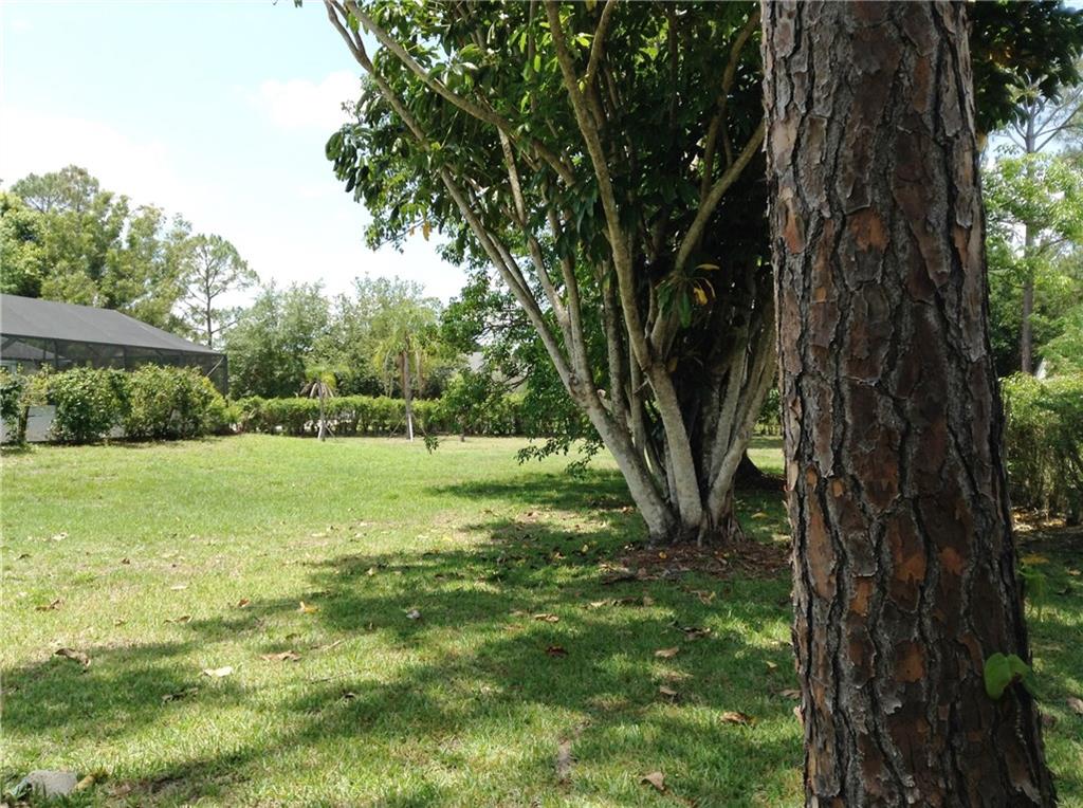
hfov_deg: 55.4
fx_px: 1031
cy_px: 404
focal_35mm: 33
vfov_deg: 42.8
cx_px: 542
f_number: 2.4
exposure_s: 1/579
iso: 25
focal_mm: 3.3
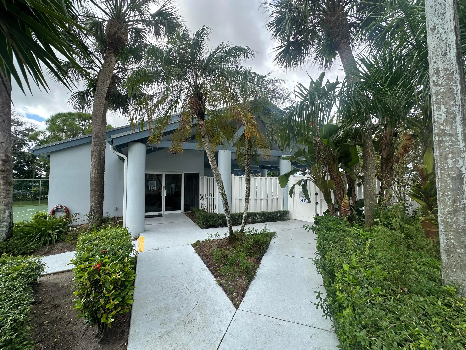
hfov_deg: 102.1
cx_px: 233
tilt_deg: +4.9
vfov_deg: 85.7
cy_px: 175
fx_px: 188
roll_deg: +0.3
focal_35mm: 14
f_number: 2.2
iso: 40
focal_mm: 2.22
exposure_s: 1/432
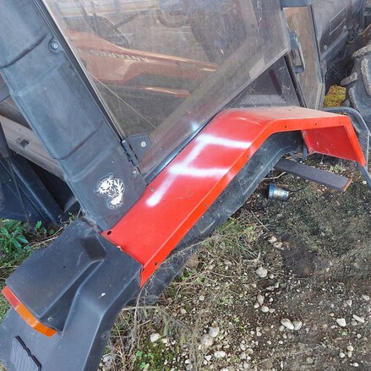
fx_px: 352
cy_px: 186
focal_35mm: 29
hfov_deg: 55.3
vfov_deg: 55.6
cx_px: 220
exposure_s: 1/60
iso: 160
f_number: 1.8
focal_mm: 5.23
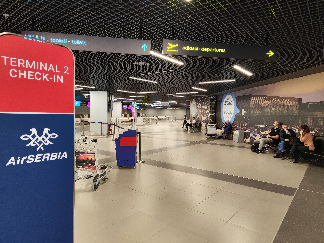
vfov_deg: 58.9
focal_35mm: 23
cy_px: 122
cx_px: 162
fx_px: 215
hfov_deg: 73.9
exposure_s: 1/69.4
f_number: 1.8
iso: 144
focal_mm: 5.4
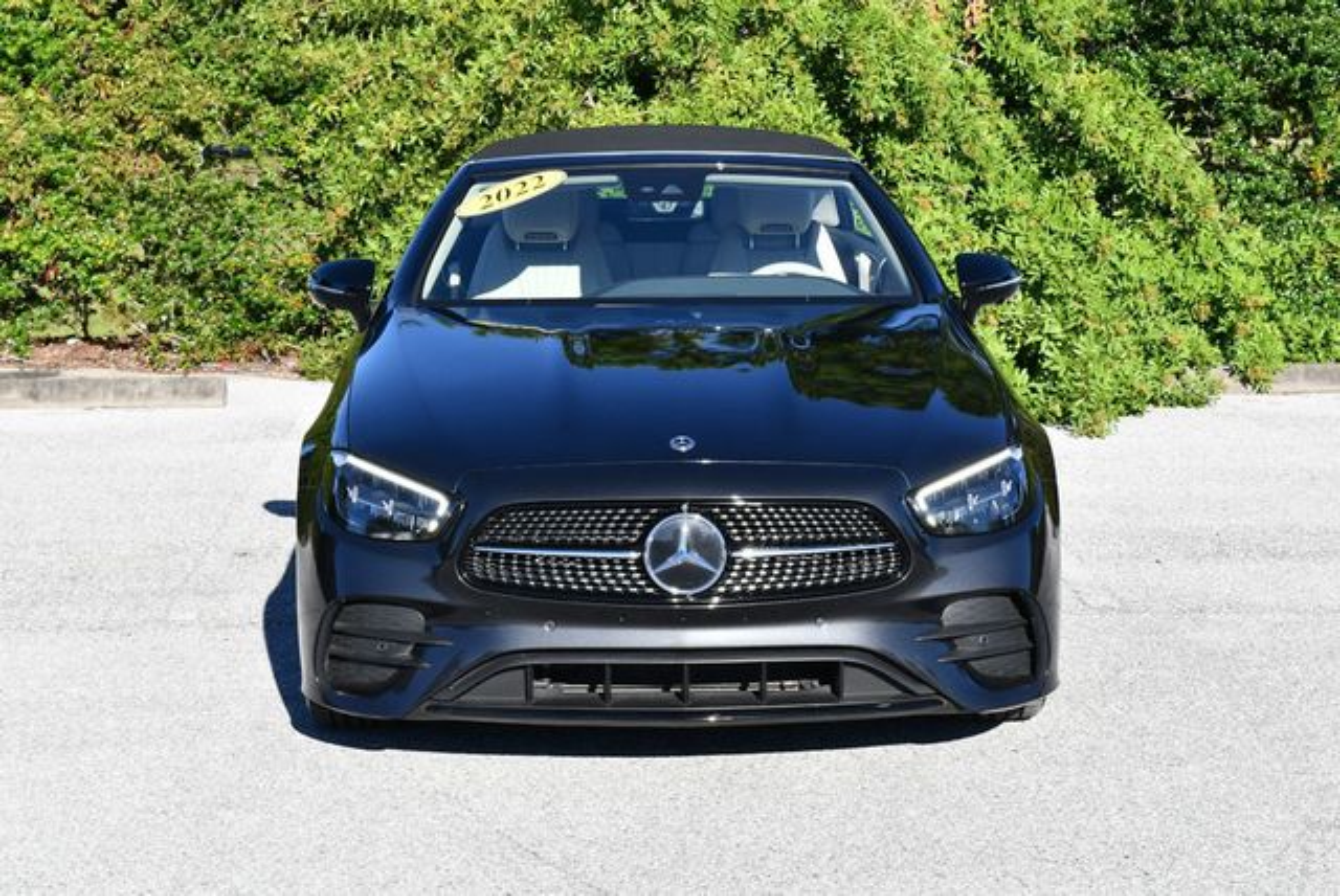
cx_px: 670
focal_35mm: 76
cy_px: 448
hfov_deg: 26.6
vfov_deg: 18.0
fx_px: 2831
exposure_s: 1/250
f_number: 8
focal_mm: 38
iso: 200
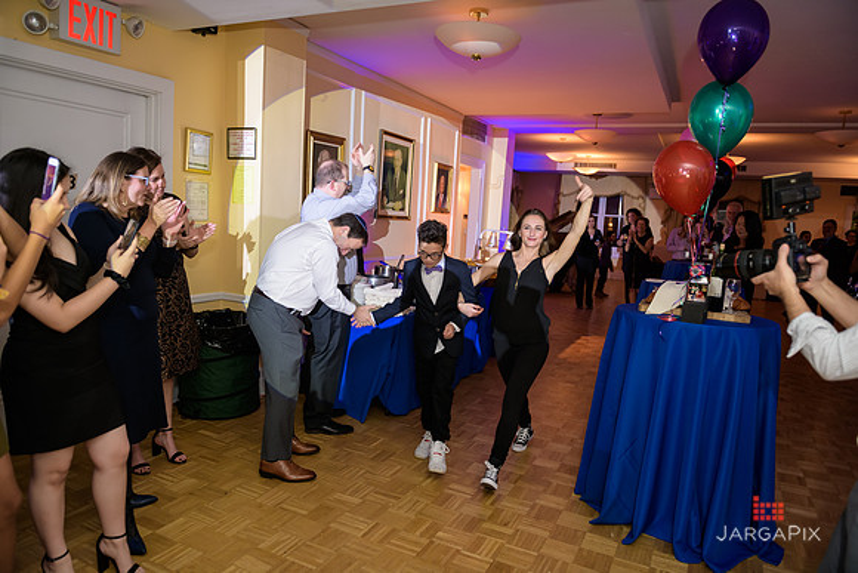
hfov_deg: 69.4
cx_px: 429
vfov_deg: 49.6
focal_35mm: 26
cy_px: 286
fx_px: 620
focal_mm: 26
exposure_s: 1/125
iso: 800
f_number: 3.2
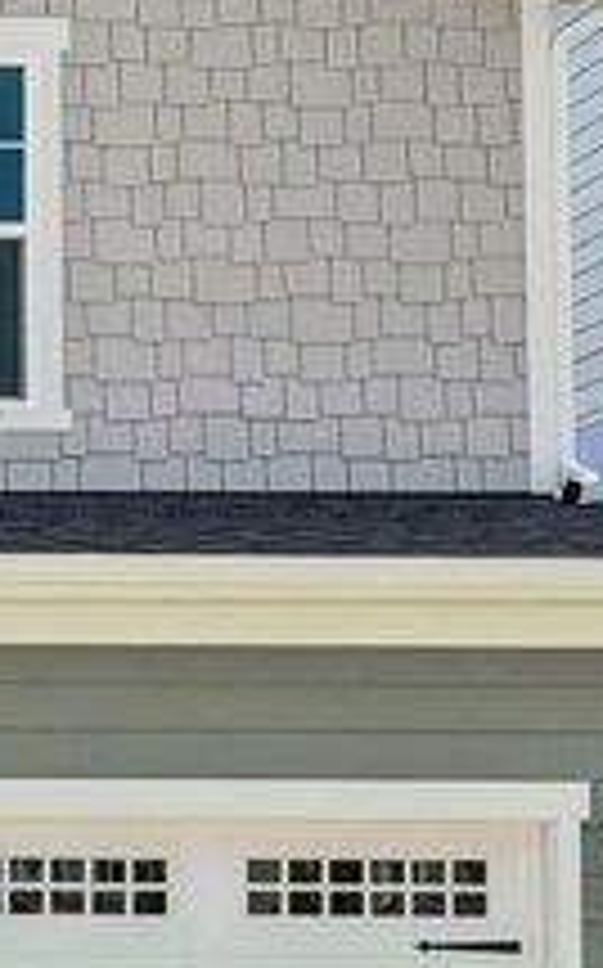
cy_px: 434
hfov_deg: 10.6
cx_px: -918
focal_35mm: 102
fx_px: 2687
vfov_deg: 20.4
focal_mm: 21
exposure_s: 1/320
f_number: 8
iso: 100
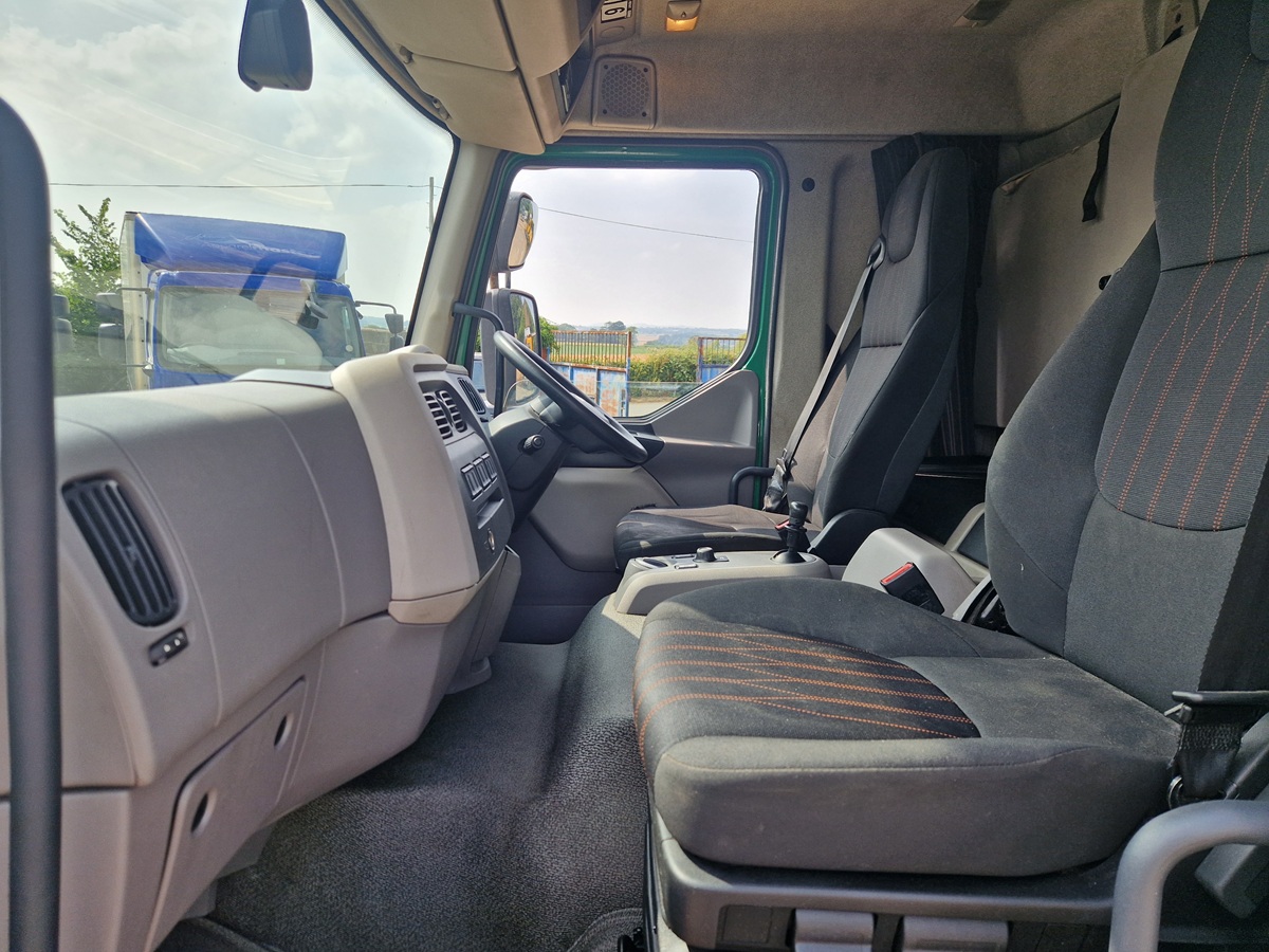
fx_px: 843
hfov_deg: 73.9
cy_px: 476
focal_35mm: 23
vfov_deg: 58.9
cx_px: 634
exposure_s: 1/460
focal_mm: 5.4
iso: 50
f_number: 1.8
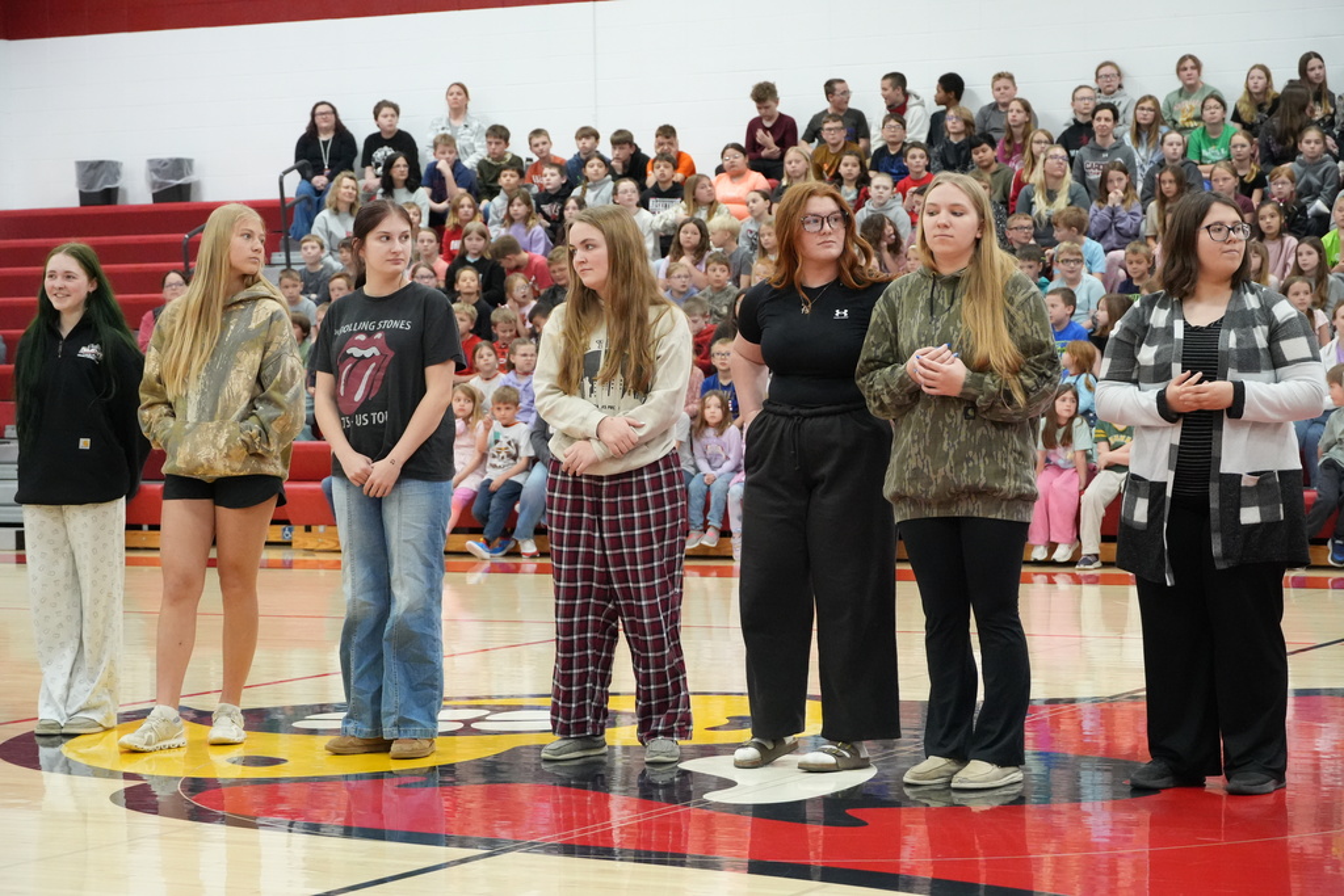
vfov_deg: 15.2
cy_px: 448
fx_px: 3360
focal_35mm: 90
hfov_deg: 22.6
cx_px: 672
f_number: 5.6
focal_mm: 60
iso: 5000
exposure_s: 1/250
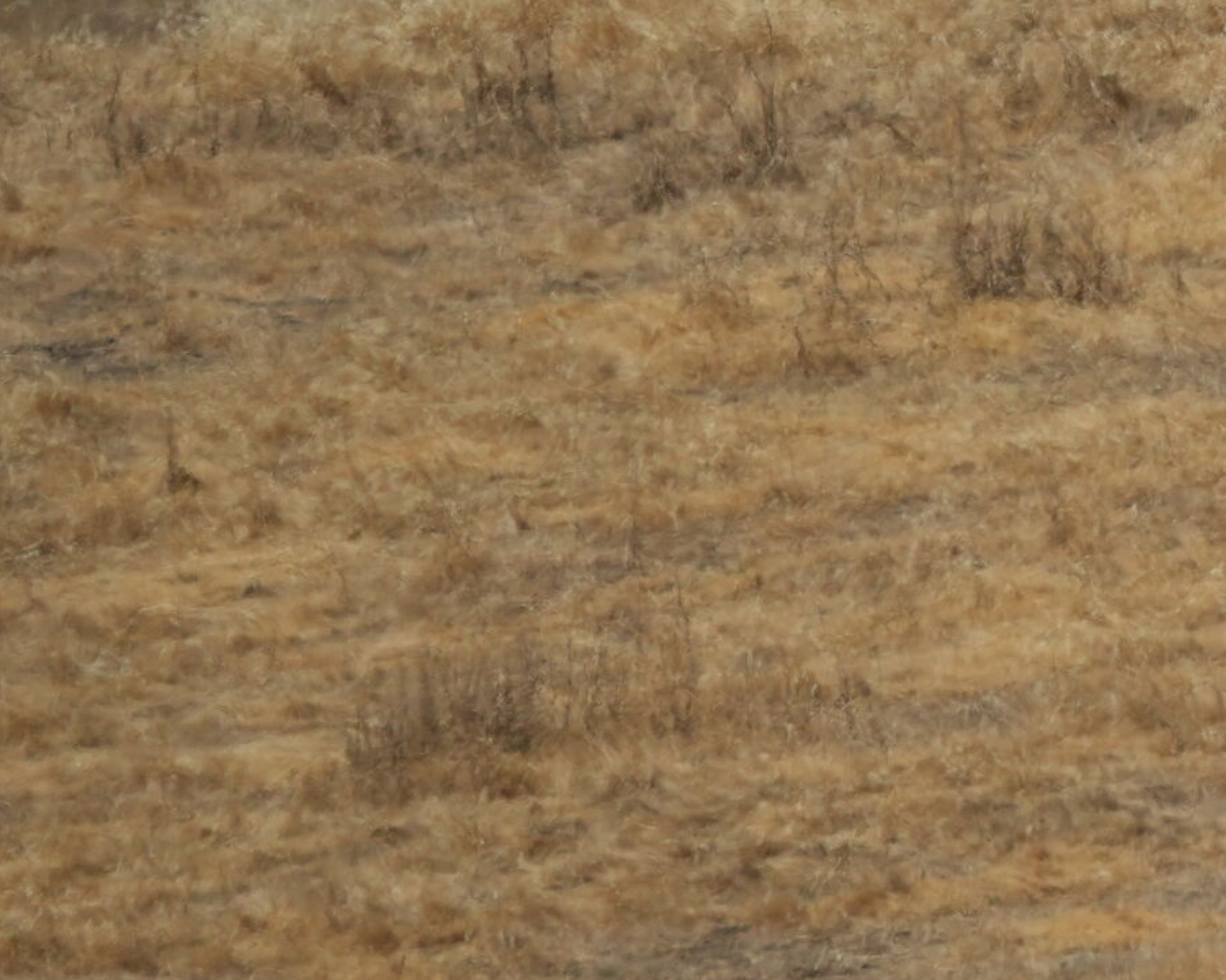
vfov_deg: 0.9
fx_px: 65154
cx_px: 2874
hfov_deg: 1.1
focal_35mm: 1796
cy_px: 5
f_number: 6.3
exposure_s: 1/2500
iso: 400
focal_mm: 400
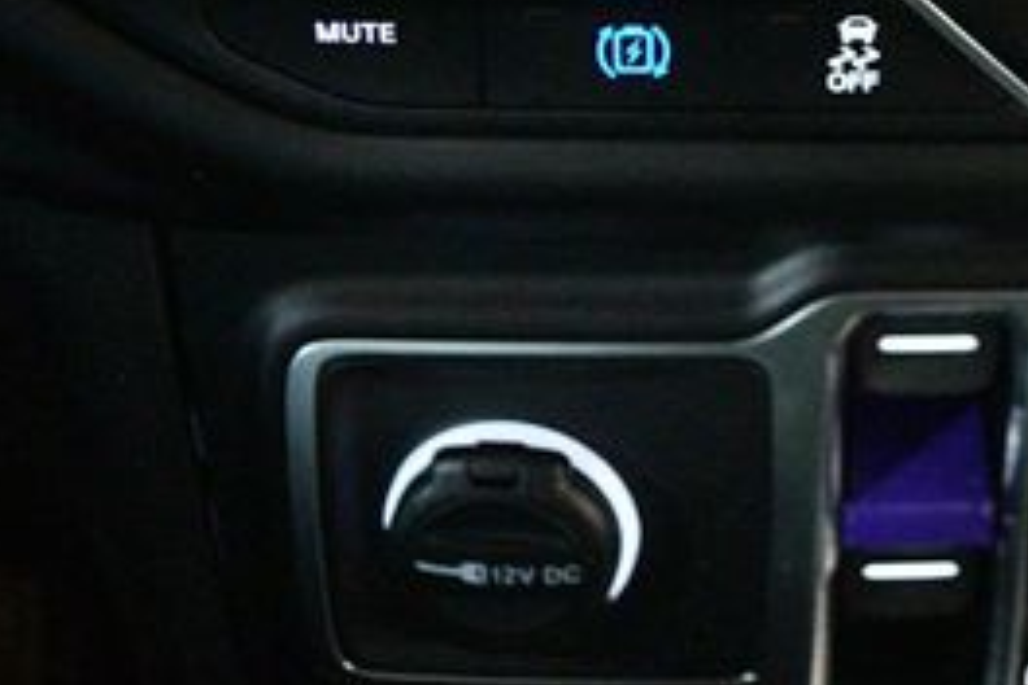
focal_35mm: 80
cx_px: 1090
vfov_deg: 16.7
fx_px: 2284
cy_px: -12
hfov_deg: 24.0
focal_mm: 22
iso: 12800
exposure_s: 1/20
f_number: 3.8
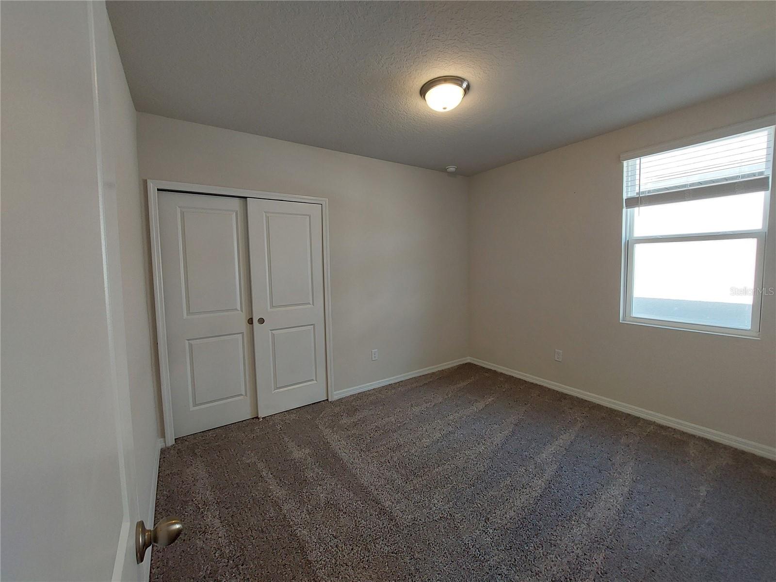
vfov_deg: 89.9
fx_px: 291
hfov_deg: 106.2
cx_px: 388
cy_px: 291
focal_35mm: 13
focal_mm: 1.74
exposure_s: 1/60
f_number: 2.2
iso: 125
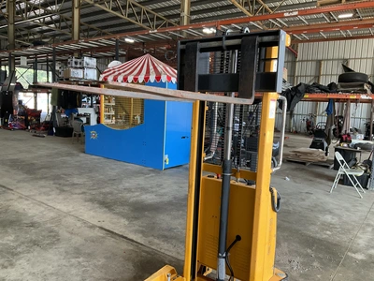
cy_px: 140
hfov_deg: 61.7
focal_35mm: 29
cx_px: 187
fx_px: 313
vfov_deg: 48.2
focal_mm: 3
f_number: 1.8
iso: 64
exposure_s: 1/122
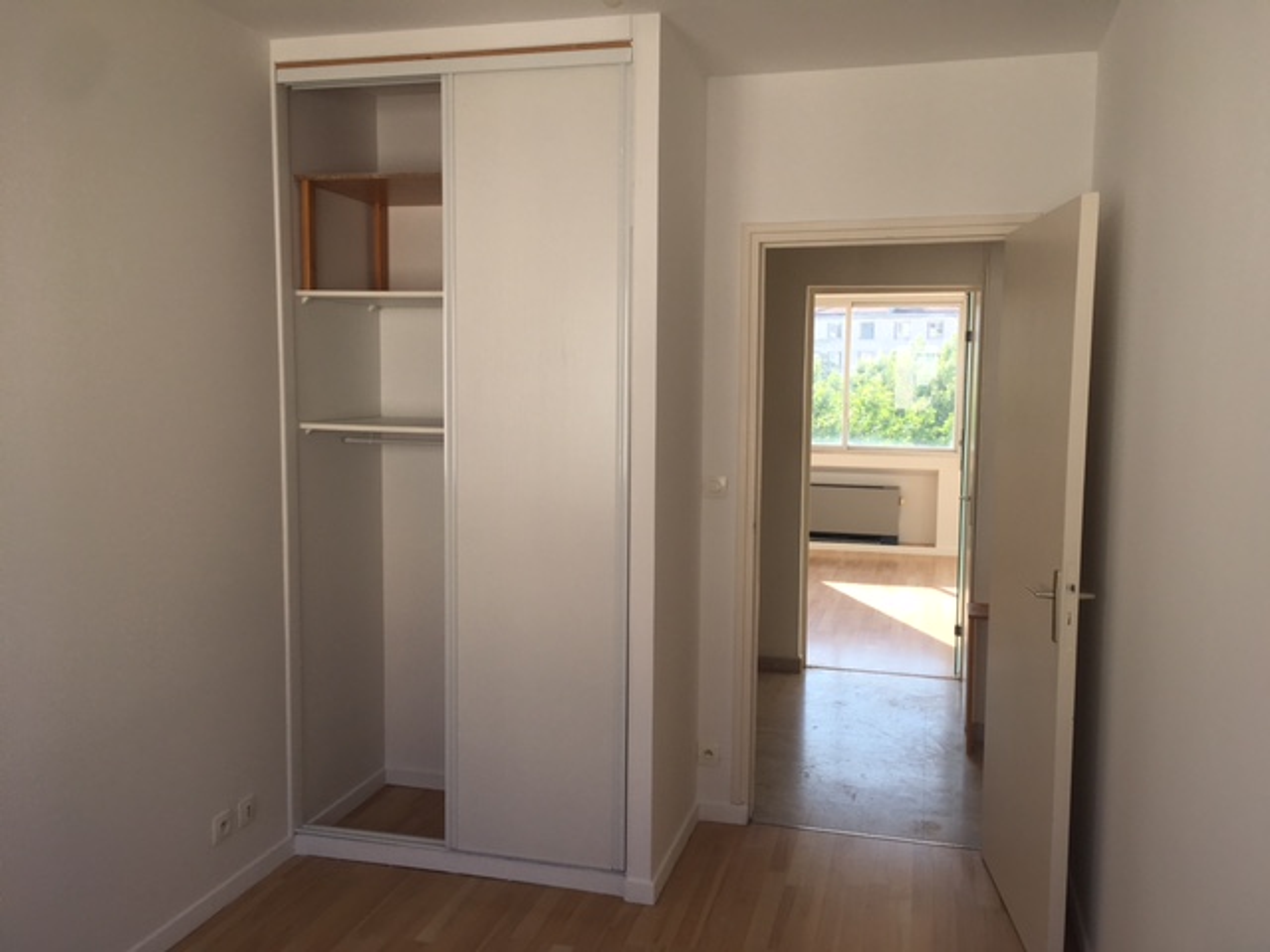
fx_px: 1064
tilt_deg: -5.8
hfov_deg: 61.7
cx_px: 635
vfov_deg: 48.2
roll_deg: +1.8
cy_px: 476
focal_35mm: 29
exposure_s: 1/356
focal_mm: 4.15
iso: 25
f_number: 2.2
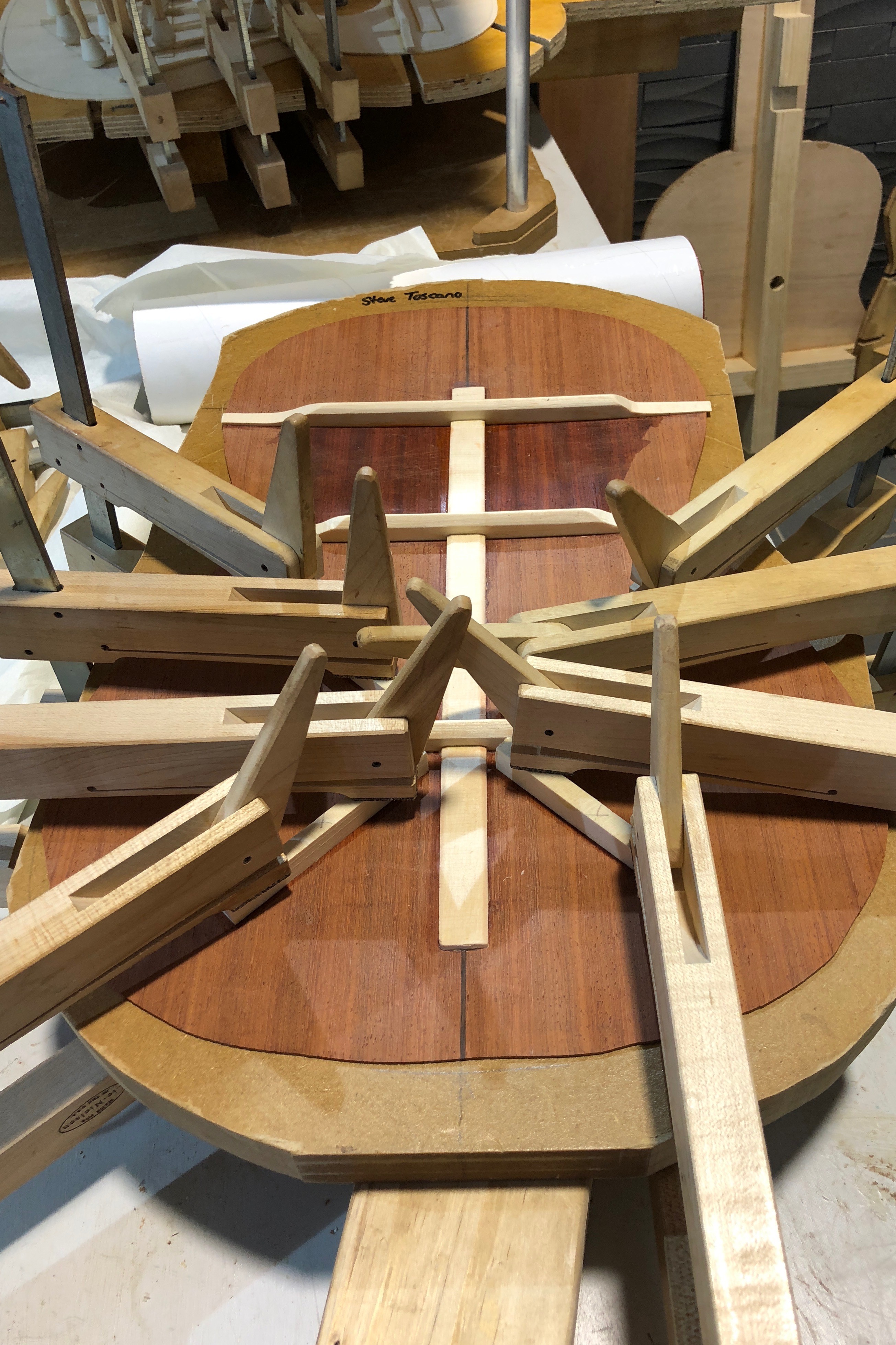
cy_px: 659
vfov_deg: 61.9
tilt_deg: -48.7
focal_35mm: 30
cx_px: 497
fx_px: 1120
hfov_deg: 43.5
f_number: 1.8
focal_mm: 4
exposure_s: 1/33
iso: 25
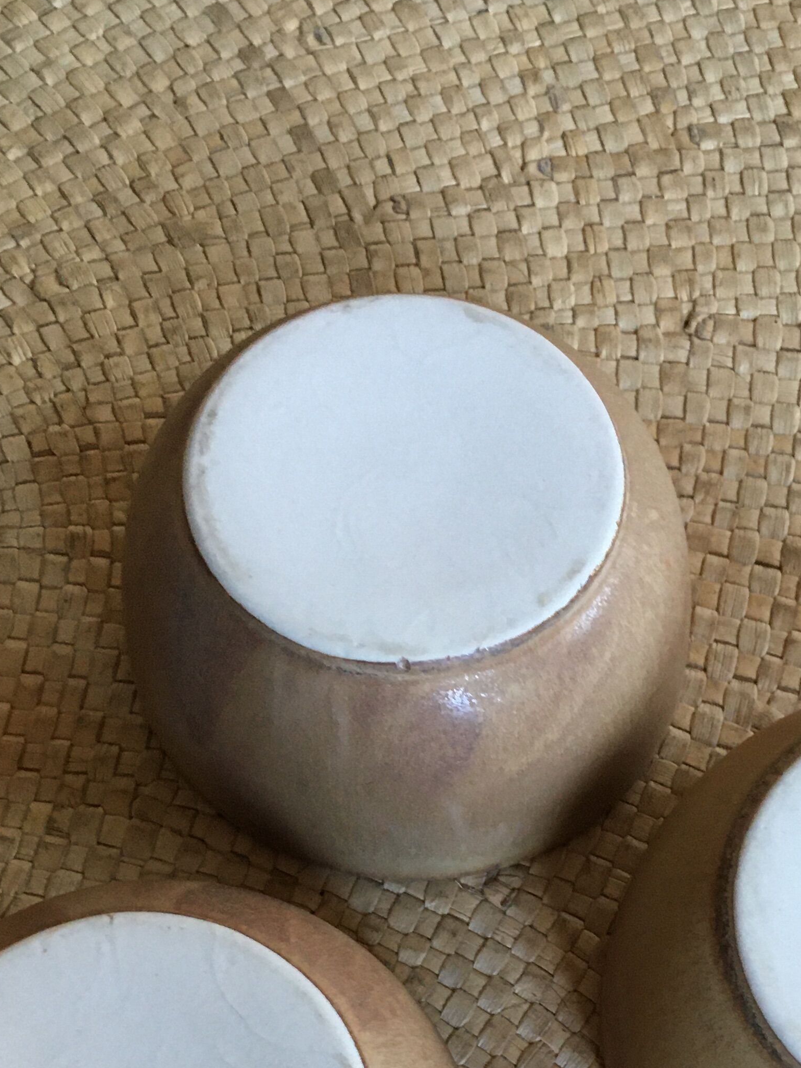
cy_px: 926
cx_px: 539
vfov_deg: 32.4
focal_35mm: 57
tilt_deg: -68.9
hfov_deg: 25.5
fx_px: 1758
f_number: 2.2
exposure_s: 1/33
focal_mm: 4.15
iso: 200
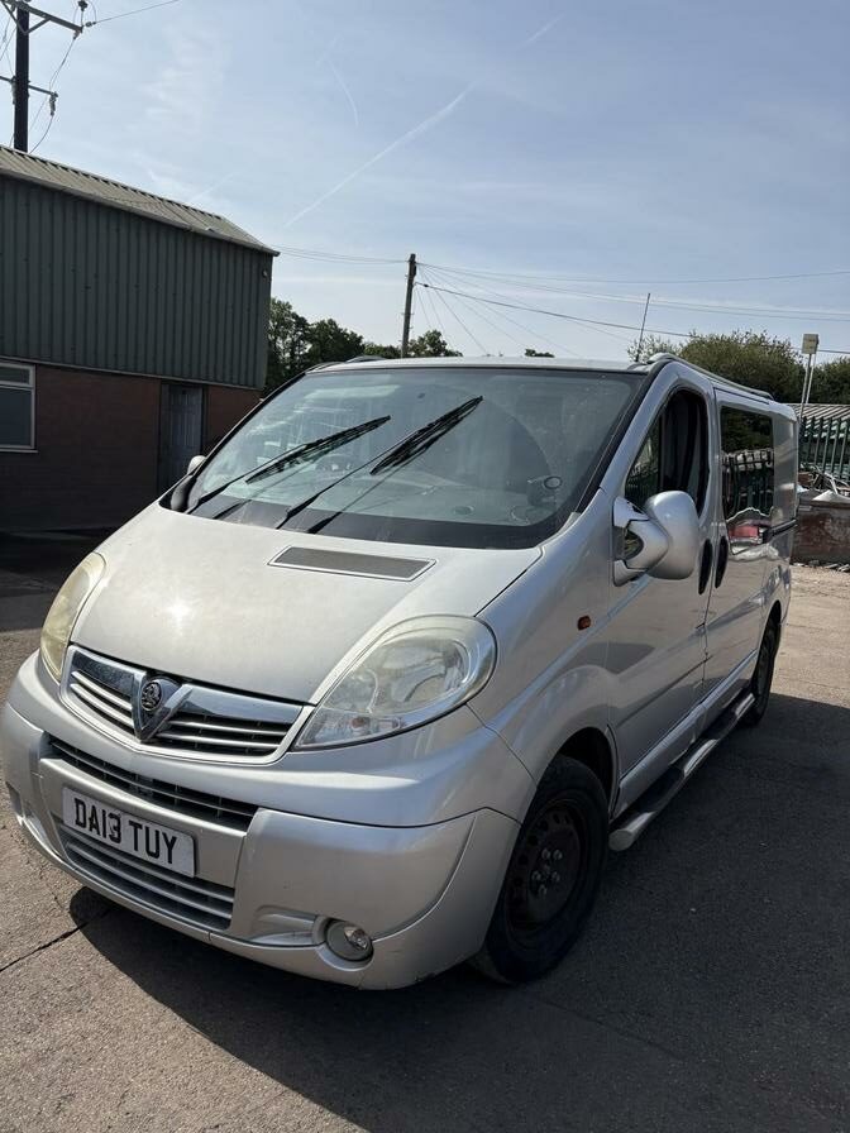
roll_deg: -0.8
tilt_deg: -1.9
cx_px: 425
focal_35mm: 26
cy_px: 566
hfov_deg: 53.1
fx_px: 851
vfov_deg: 67.3
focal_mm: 5.96
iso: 50
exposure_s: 1/5814
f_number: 1.6
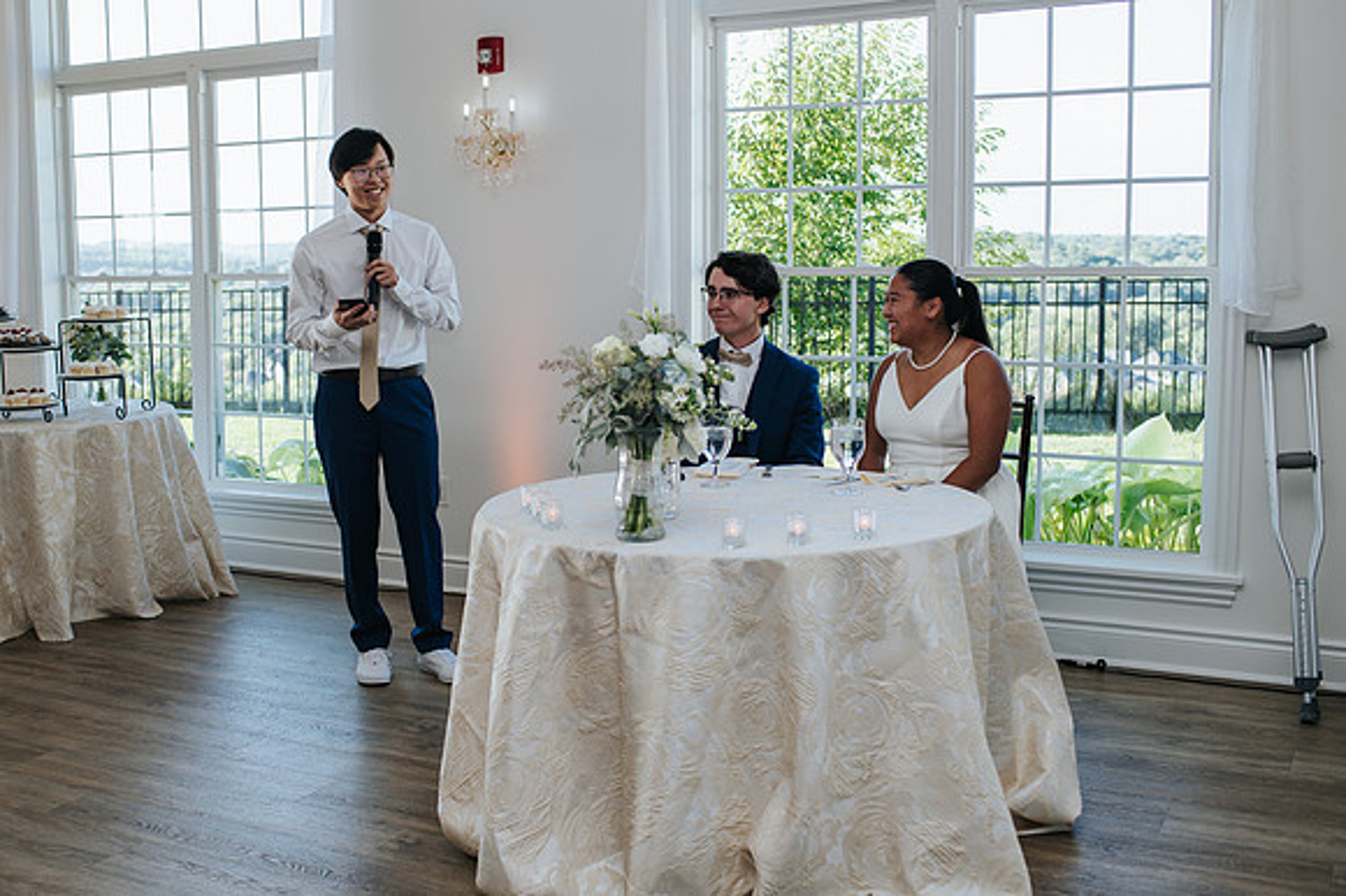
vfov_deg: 32.7
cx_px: 573
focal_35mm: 41
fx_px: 1527
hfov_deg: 47.4
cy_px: 425
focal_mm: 35
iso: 100
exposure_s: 1/200
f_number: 3.2
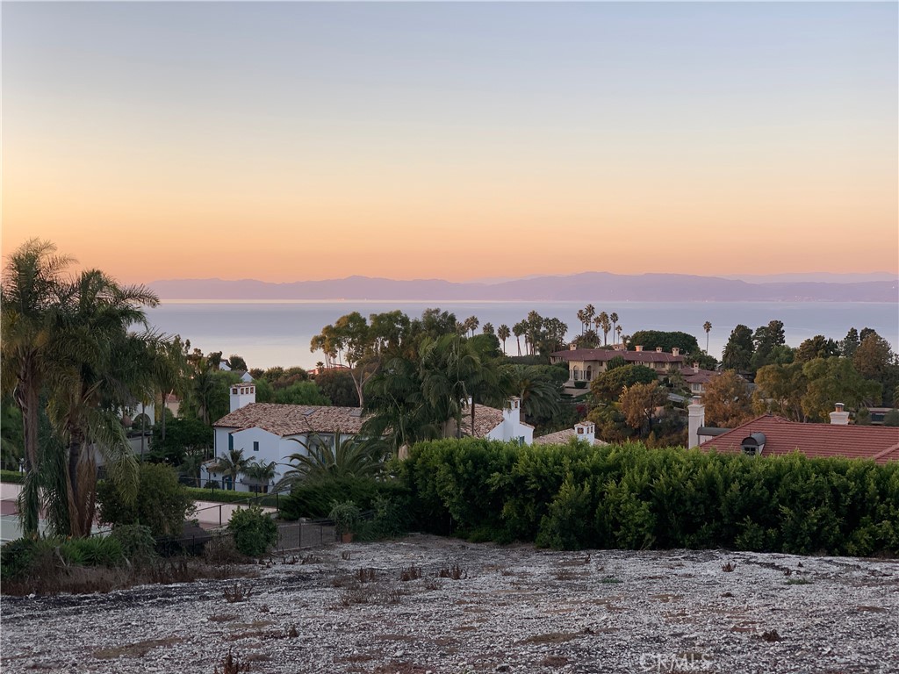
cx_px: 450
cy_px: 337
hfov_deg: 36.8
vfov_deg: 28.0
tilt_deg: -1.5
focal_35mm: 52
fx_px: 1350
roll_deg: -0.1
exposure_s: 1/70
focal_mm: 6
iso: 16
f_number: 2.4
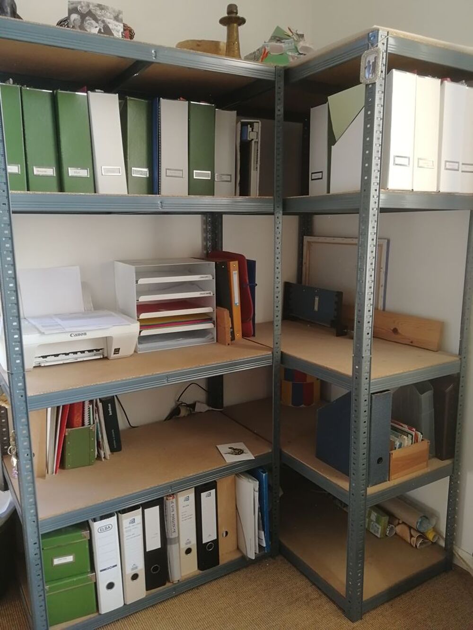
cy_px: 315
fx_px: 492
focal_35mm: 27
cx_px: 236
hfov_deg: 51.4
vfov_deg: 65.3
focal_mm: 3.95
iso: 125
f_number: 2.2
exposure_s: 1/50
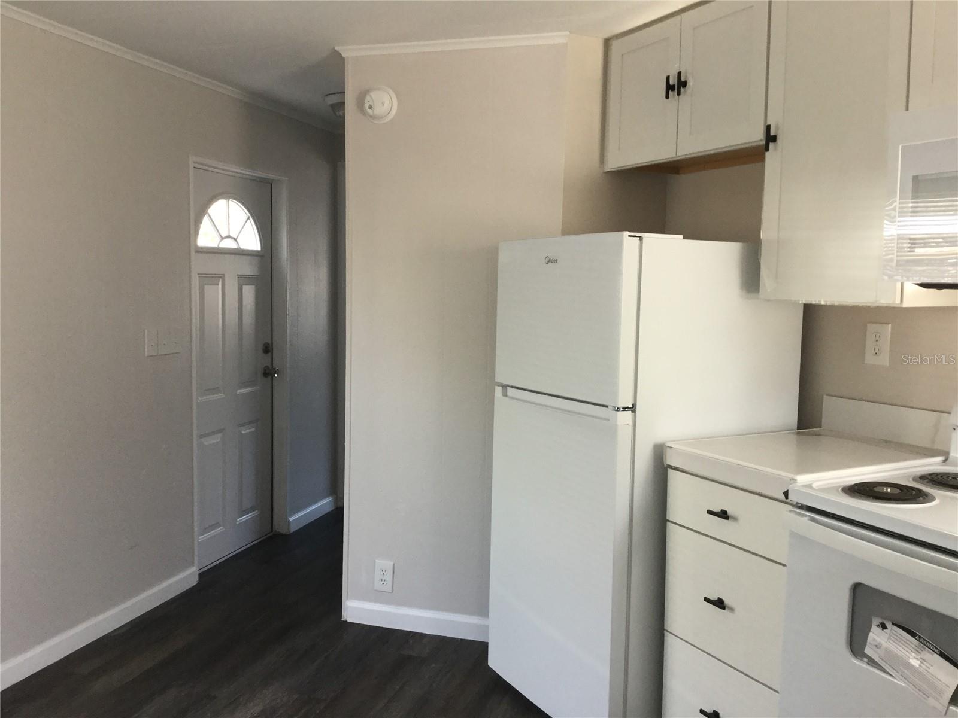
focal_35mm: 31
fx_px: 858
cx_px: 479
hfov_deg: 58.4
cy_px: 359
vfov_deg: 45.4
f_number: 2.4
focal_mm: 3.3
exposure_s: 1/30
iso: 50
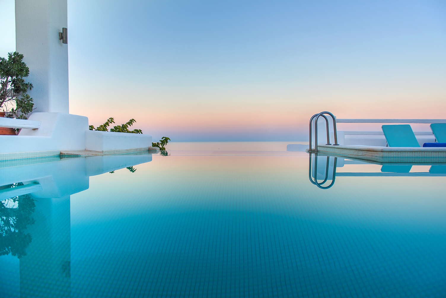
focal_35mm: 24
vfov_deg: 53.2
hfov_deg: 73.7
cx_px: 223
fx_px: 297
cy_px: 149
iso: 50
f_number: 3.2
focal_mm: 24
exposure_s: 1/200
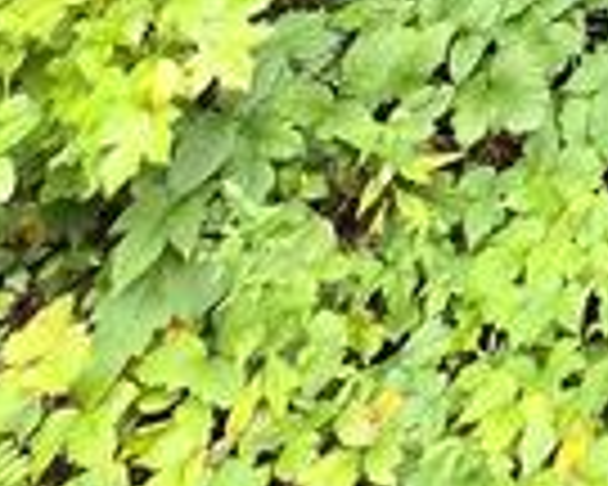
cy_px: -945
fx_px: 1440
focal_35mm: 80
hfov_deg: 15.7
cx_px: 1367
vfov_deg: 11.5
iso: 64
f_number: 2.2
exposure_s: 1/60
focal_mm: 2.2
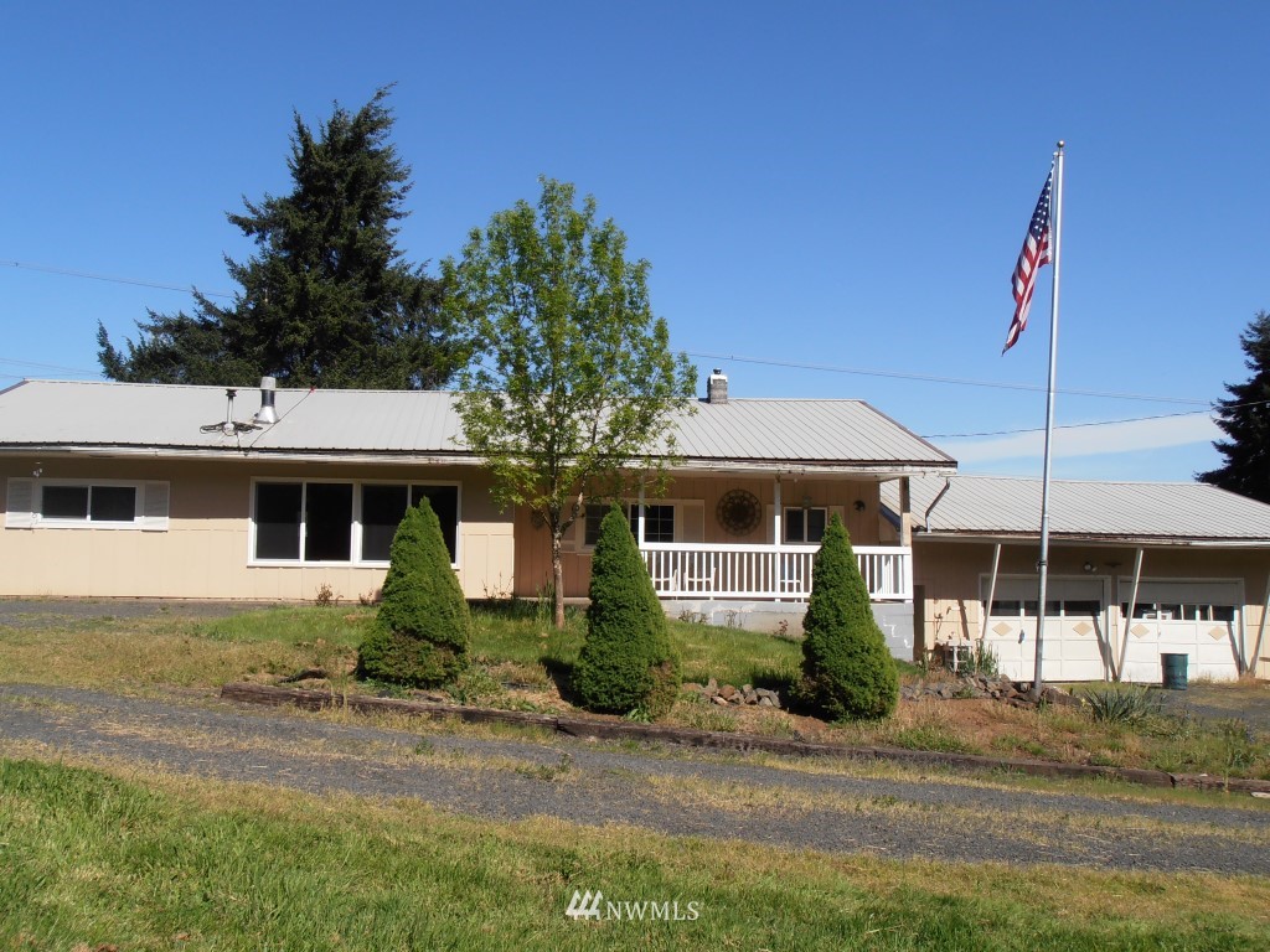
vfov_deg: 38.7
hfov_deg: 50.1
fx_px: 1357
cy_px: 476
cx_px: 635
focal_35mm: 37
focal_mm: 6.61
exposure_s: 1/1250
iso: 80
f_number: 3.9
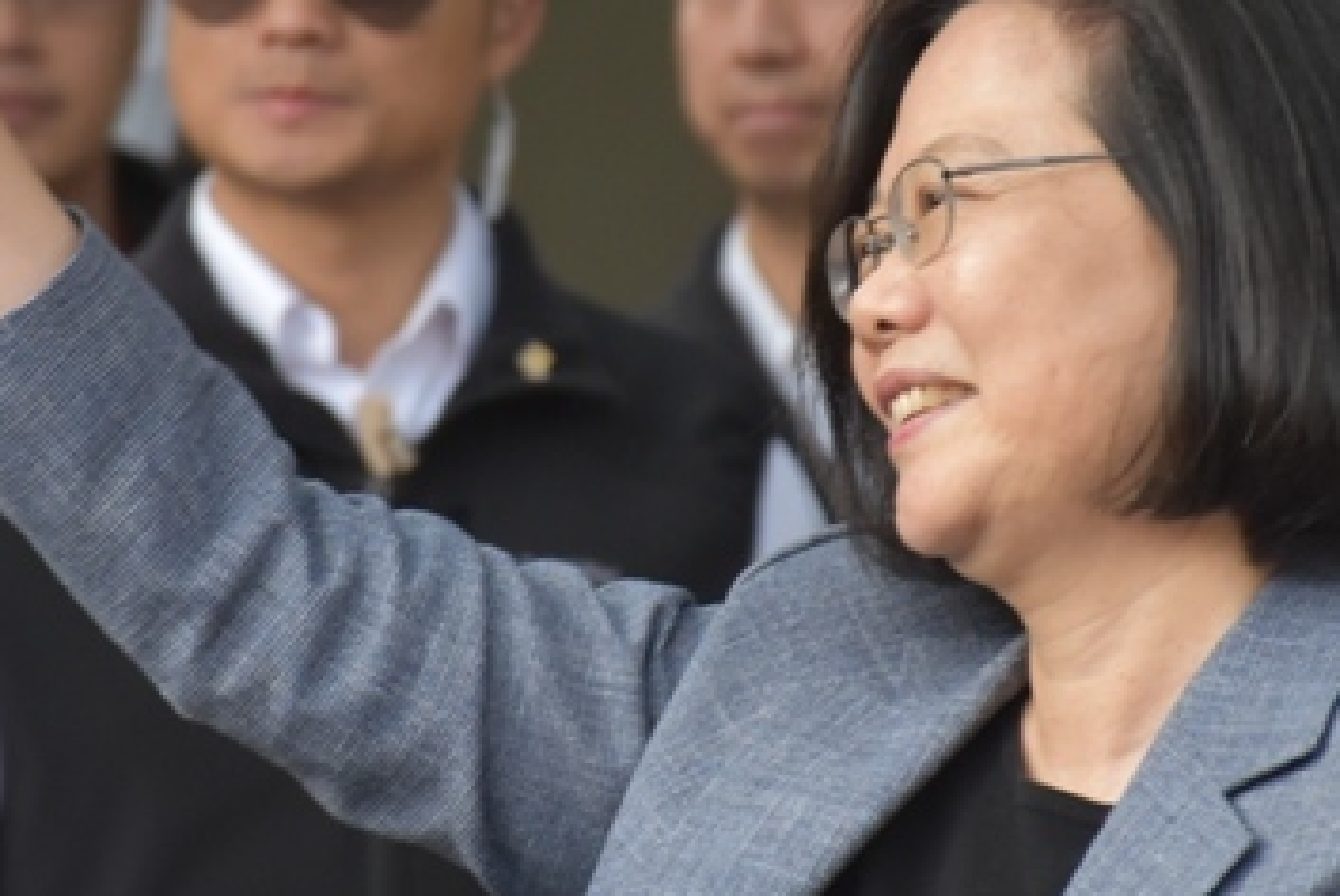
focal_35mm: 552
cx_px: 539
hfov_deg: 3.7
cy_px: 323
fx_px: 20563
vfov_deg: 2.5
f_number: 5.6
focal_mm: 140
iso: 800
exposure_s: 1/500
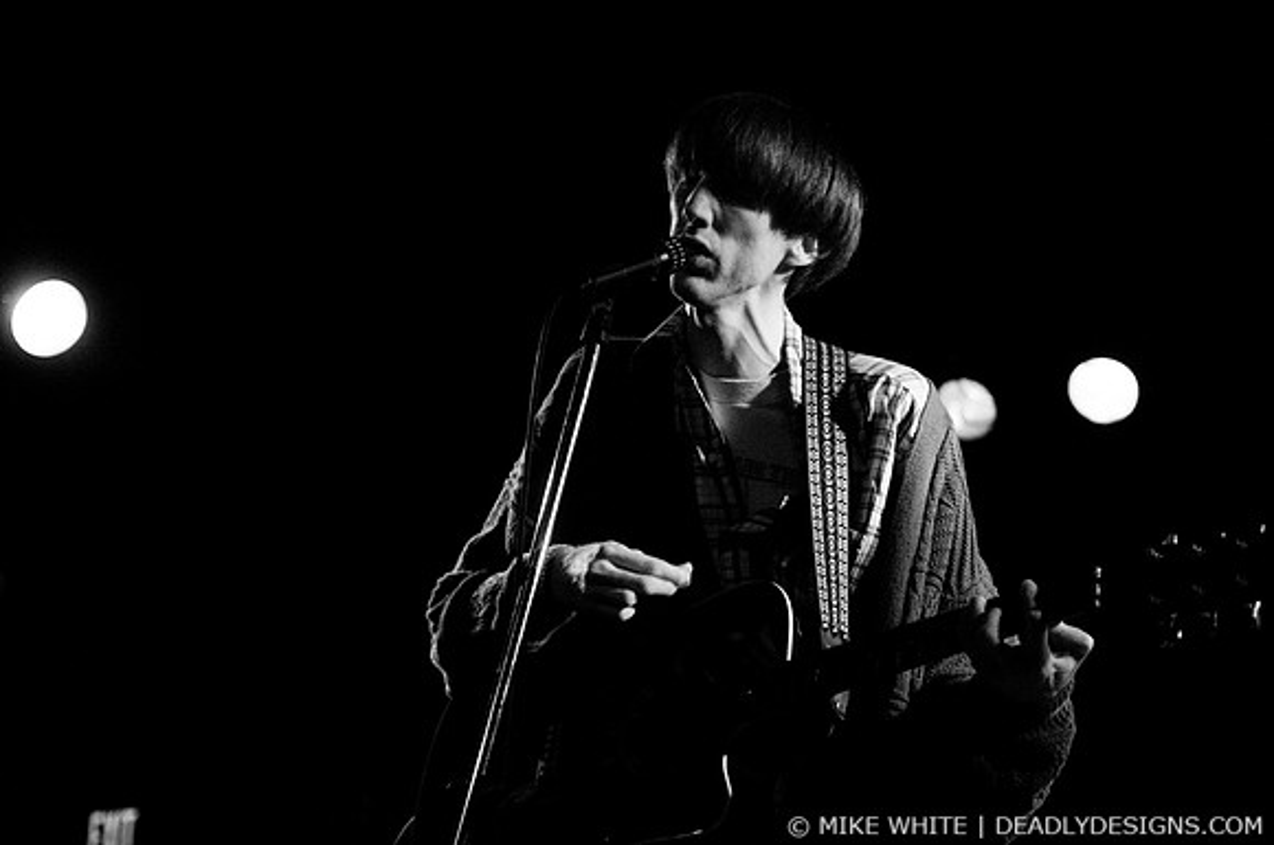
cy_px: 422
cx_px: 637
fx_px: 2756
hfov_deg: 26.0
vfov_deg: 17.4
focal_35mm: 78
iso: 800
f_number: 2.8
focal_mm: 52
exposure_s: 1/100
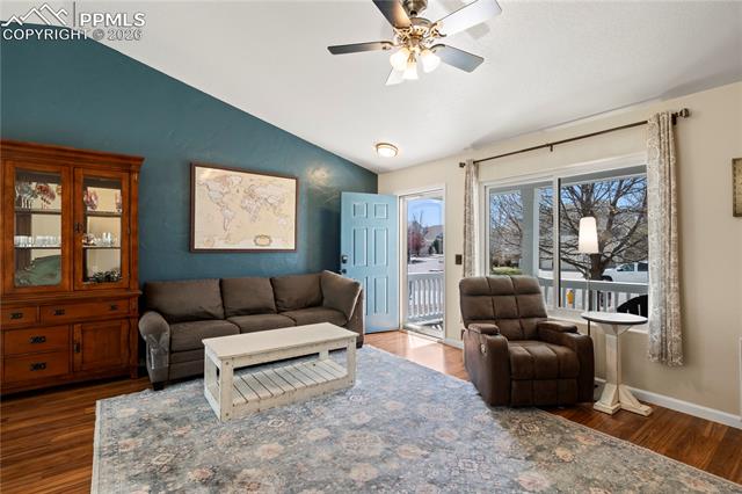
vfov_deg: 73.7
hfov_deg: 96.8
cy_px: 247
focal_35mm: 16
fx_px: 330
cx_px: 371
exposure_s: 1/1.67
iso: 100
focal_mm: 16
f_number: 11
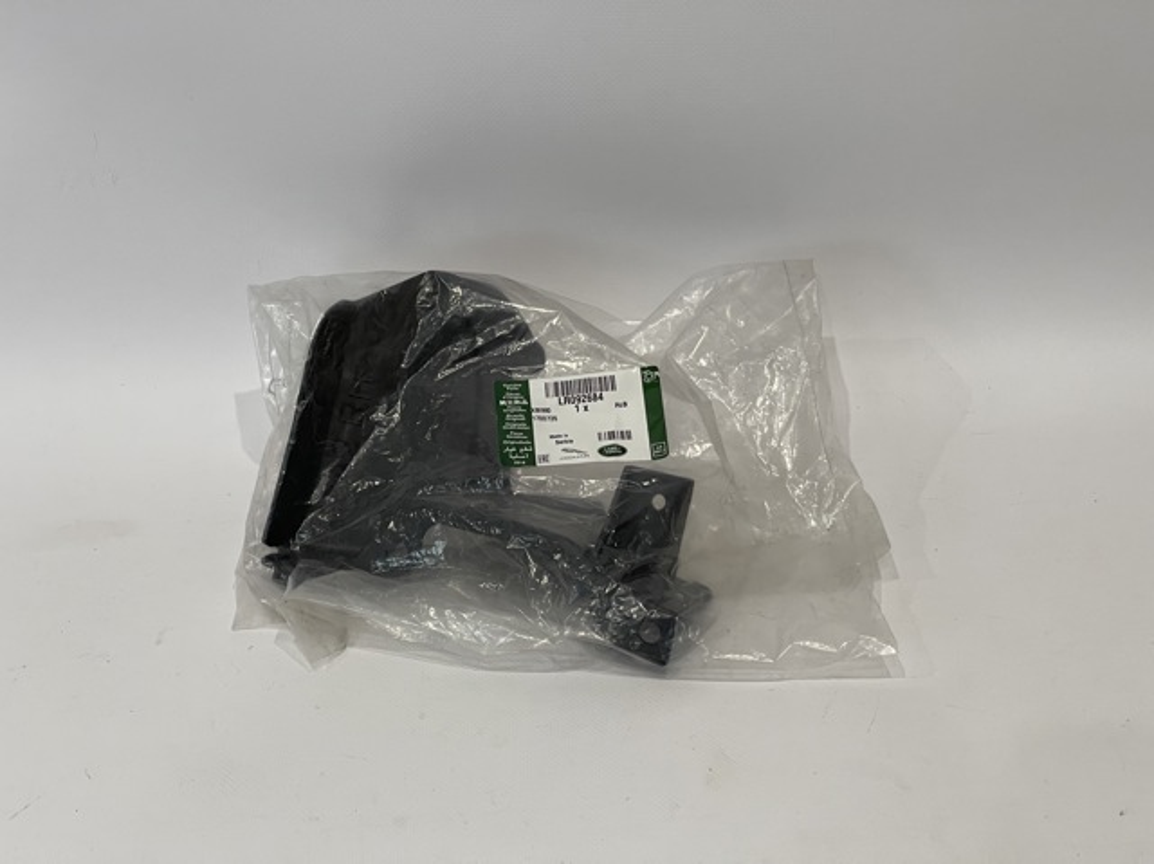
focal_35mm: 64
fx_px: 2132
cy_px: 432
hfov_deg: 30.3
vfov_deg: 22.9
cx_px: 577
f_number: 2.2
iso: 200
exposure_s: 1/100
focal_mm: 7.5
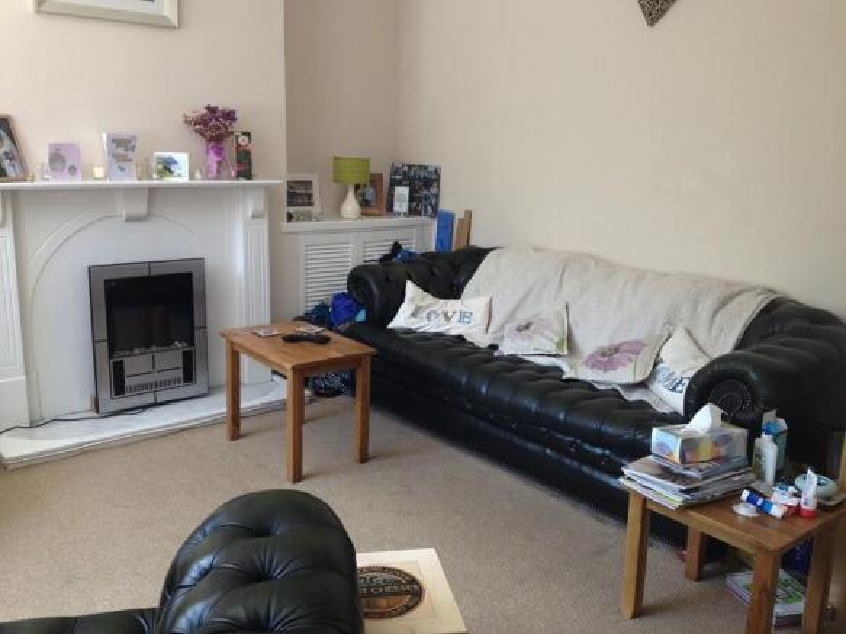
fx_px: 855
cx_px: 423
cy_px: 317
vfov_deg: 40.7
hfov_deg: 52.6
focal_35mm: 35
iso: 50
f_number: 2.4
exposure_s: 1/38
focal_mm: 4.28
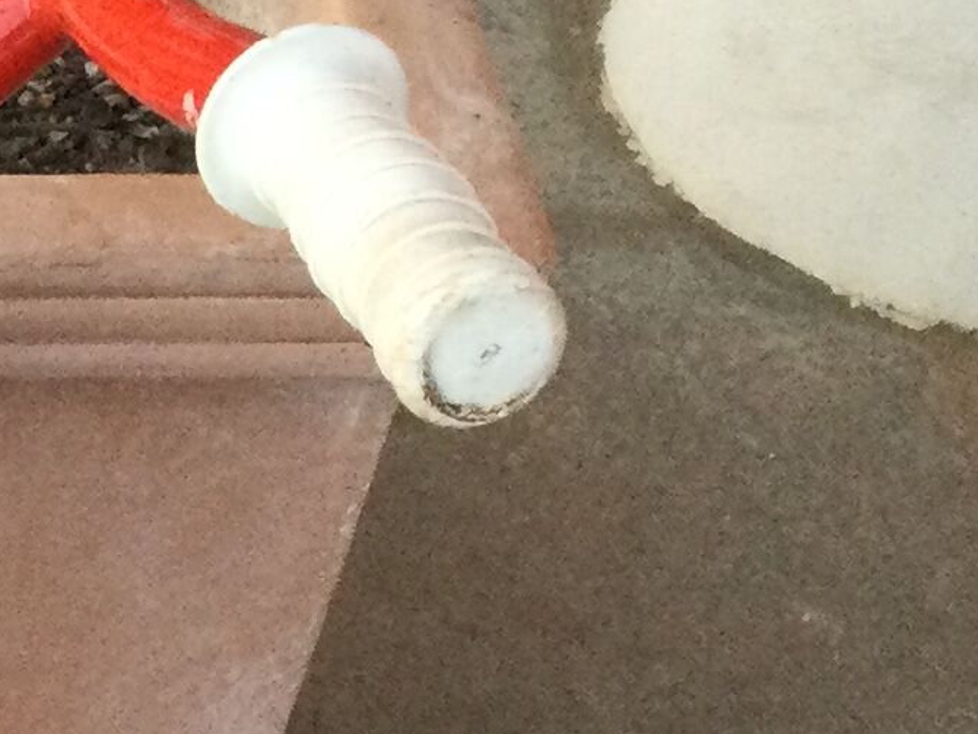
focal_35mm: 151
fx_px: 4268
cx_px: -963
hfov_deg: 11.7
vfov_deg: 9.6
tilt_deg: -50.4
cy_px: 1056
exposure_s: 1/33
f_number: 2.4
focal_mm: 3.3
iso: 50
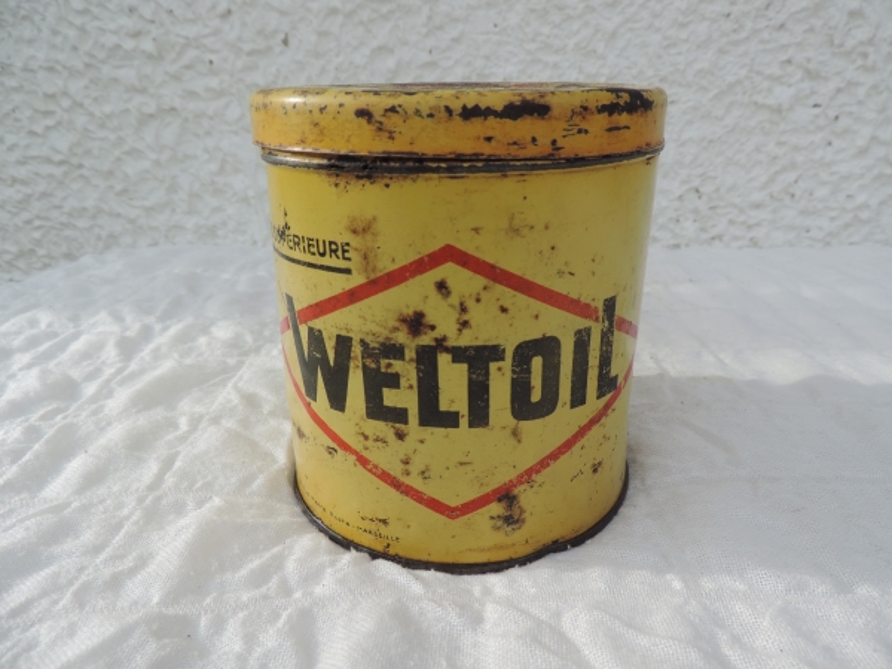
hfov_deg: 71.6
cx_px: 446
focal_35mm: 24
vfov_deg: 56.8
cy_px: 334
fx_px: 618
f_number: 3
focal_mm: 4.3
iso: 80
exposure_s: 1/640
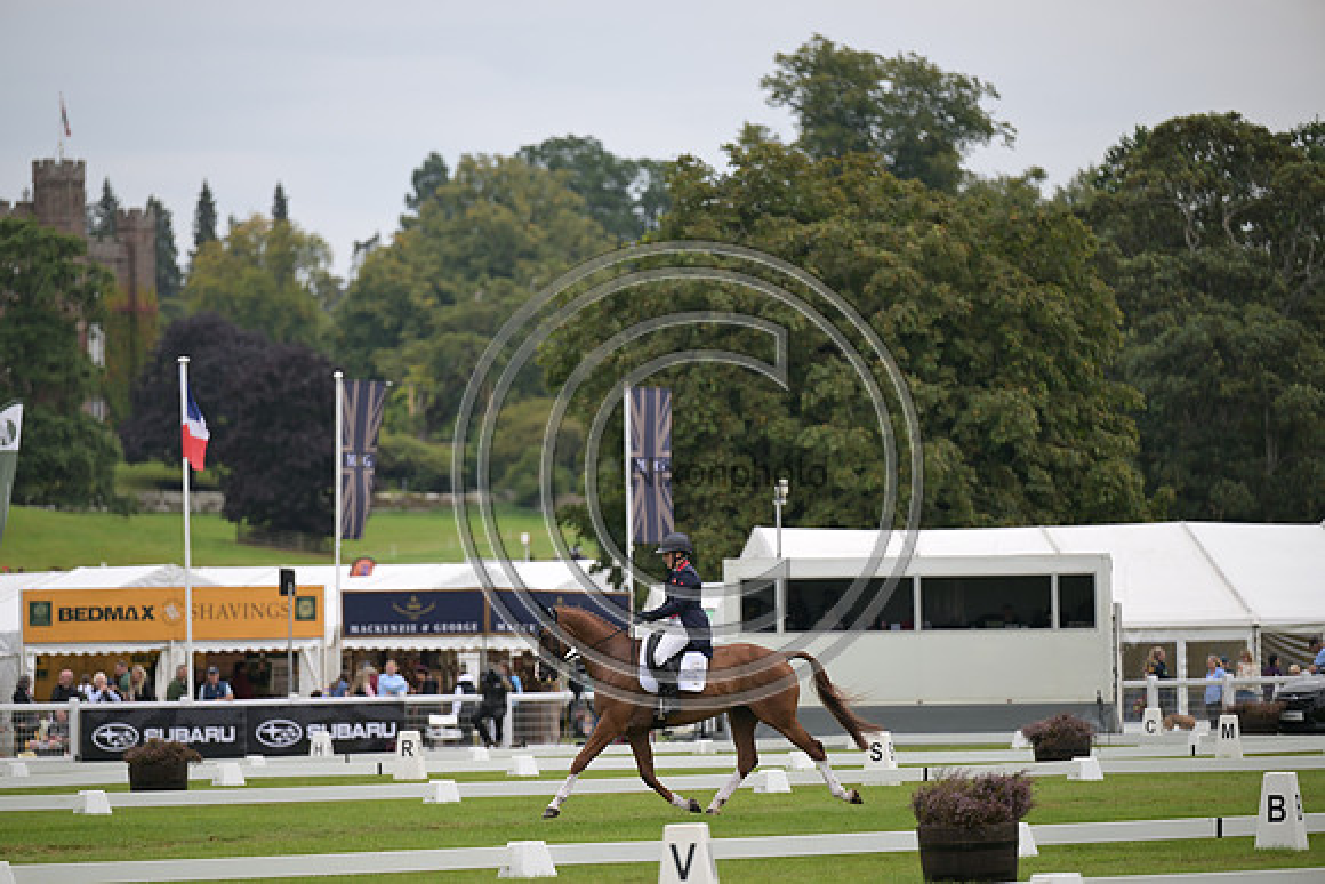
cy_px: 442
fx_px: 7362
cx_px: 662
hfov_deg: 10.3
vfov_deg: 6.9
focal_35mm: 200
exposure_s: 1/1250
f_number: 3.2
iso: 200
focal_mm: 200
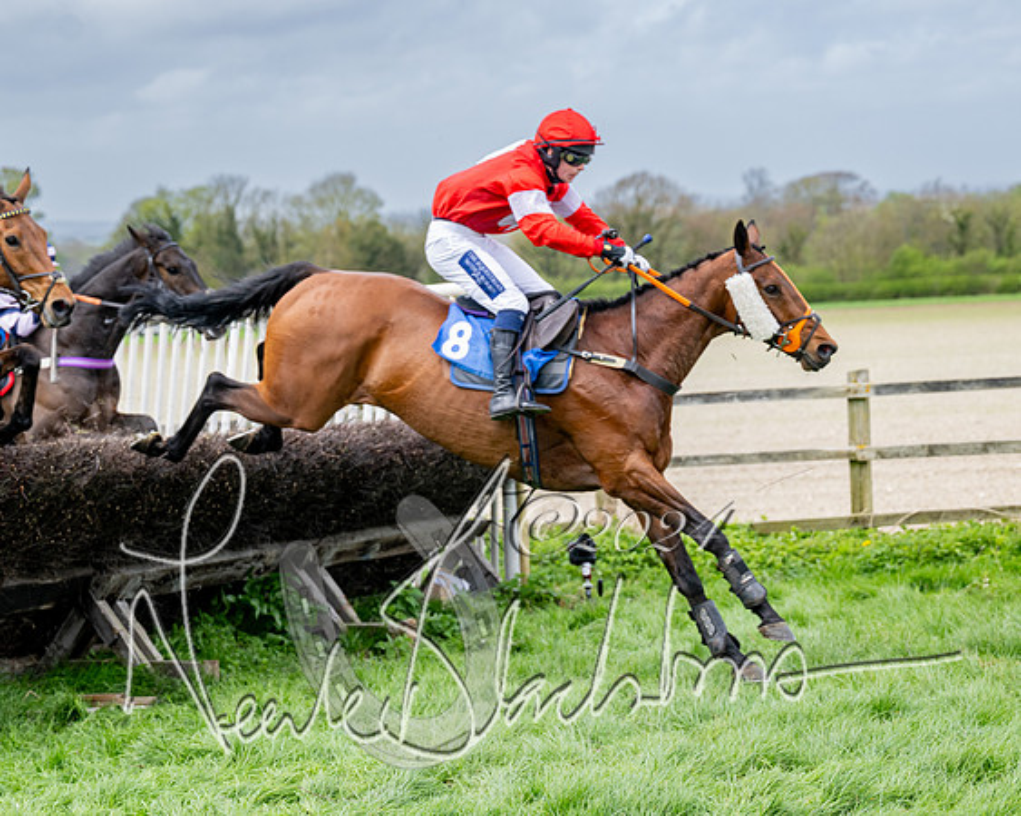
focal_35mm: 107
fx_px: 3228
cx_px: 380
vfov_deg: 14.4
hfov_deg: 17.9
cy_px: 440
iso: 400
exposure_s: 1/1250
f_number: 4
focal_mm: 83
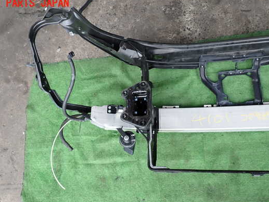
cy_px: 114
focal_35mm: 29
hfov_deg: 61.6
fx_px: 225
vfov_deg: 48.1
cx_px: 131
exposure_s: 1/250
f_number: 2.8
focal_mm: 4.5
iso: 100
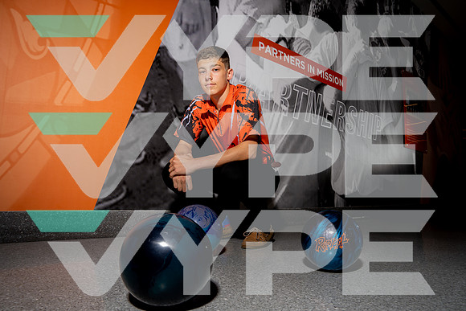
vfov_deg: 53.2
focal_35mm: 24
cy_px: 156
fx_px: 311
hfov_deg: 73.7
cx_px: 233
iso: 100
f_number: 5.6
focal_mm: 24
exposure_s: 1/250
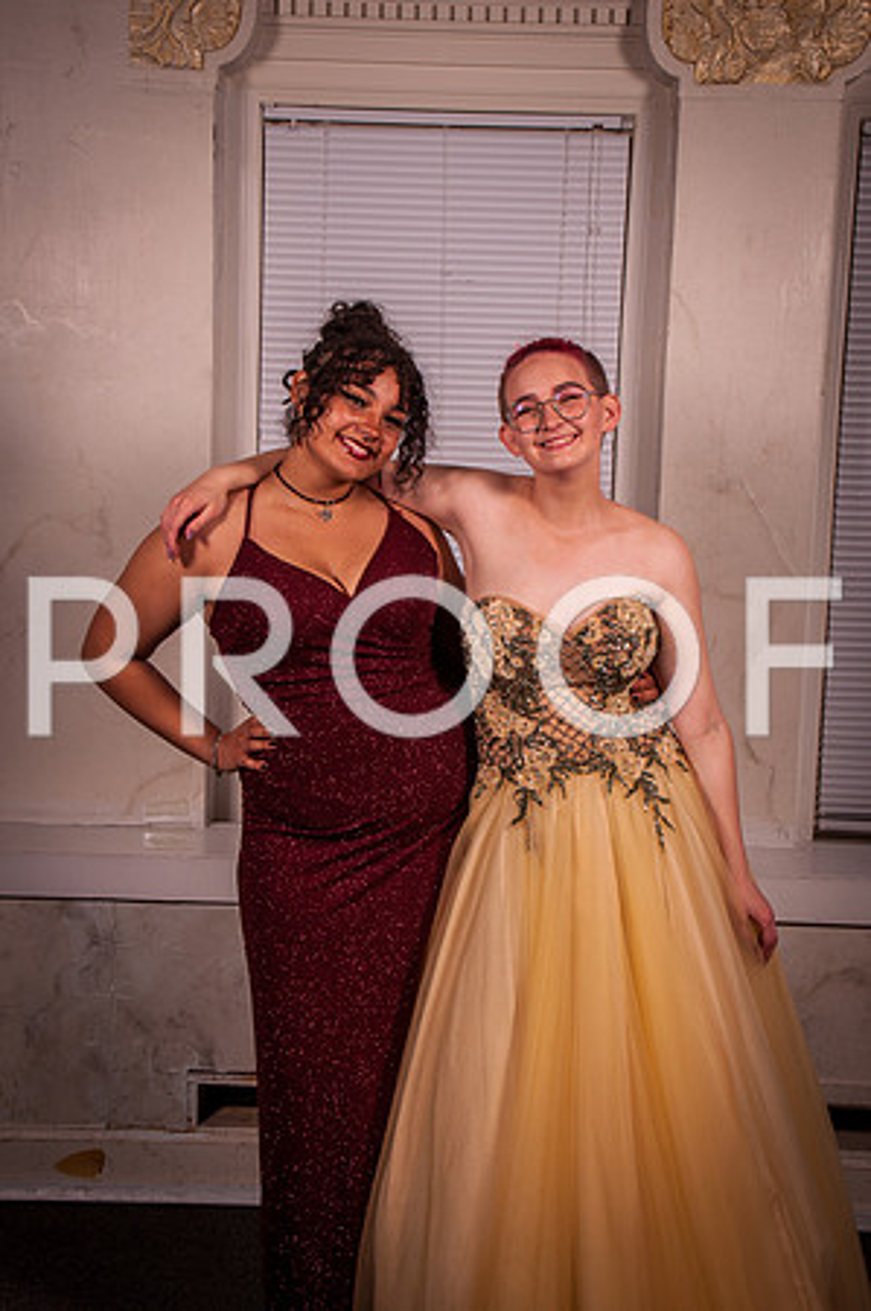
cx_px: 436
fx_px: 2291
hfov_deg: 21.5
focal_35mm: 63
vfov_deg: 31.9
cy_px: 656
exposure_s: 1/125
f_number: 14
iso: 200
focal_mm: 42
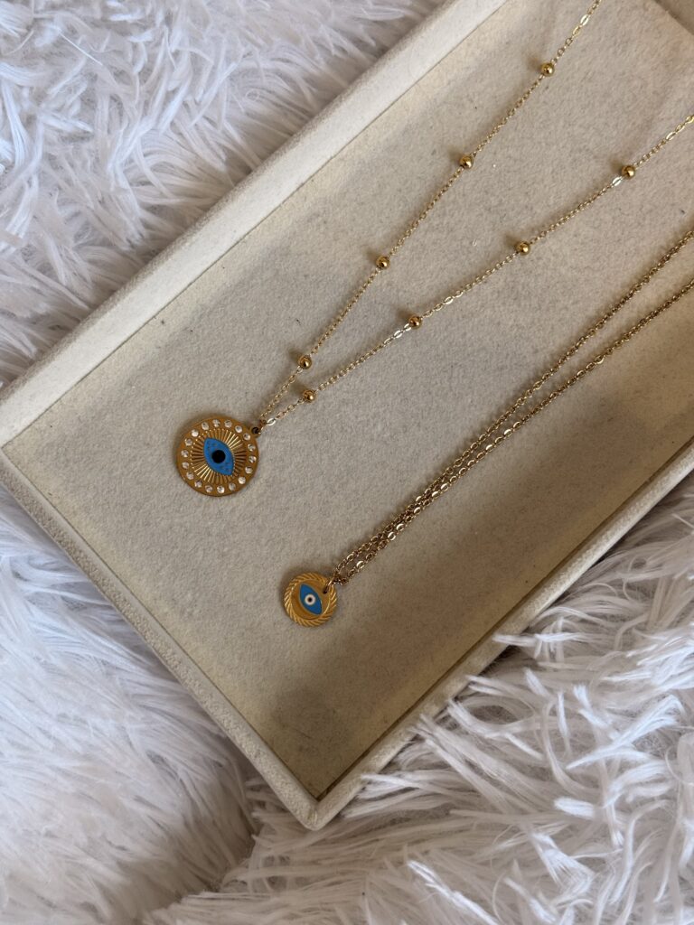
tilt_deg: -74.3
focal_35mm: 48
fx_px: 1283
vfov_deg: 39.7
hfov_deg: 30.3
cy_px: 462
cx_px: 347
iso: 64
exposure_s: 1/142
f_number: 1.78
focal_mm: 6.76
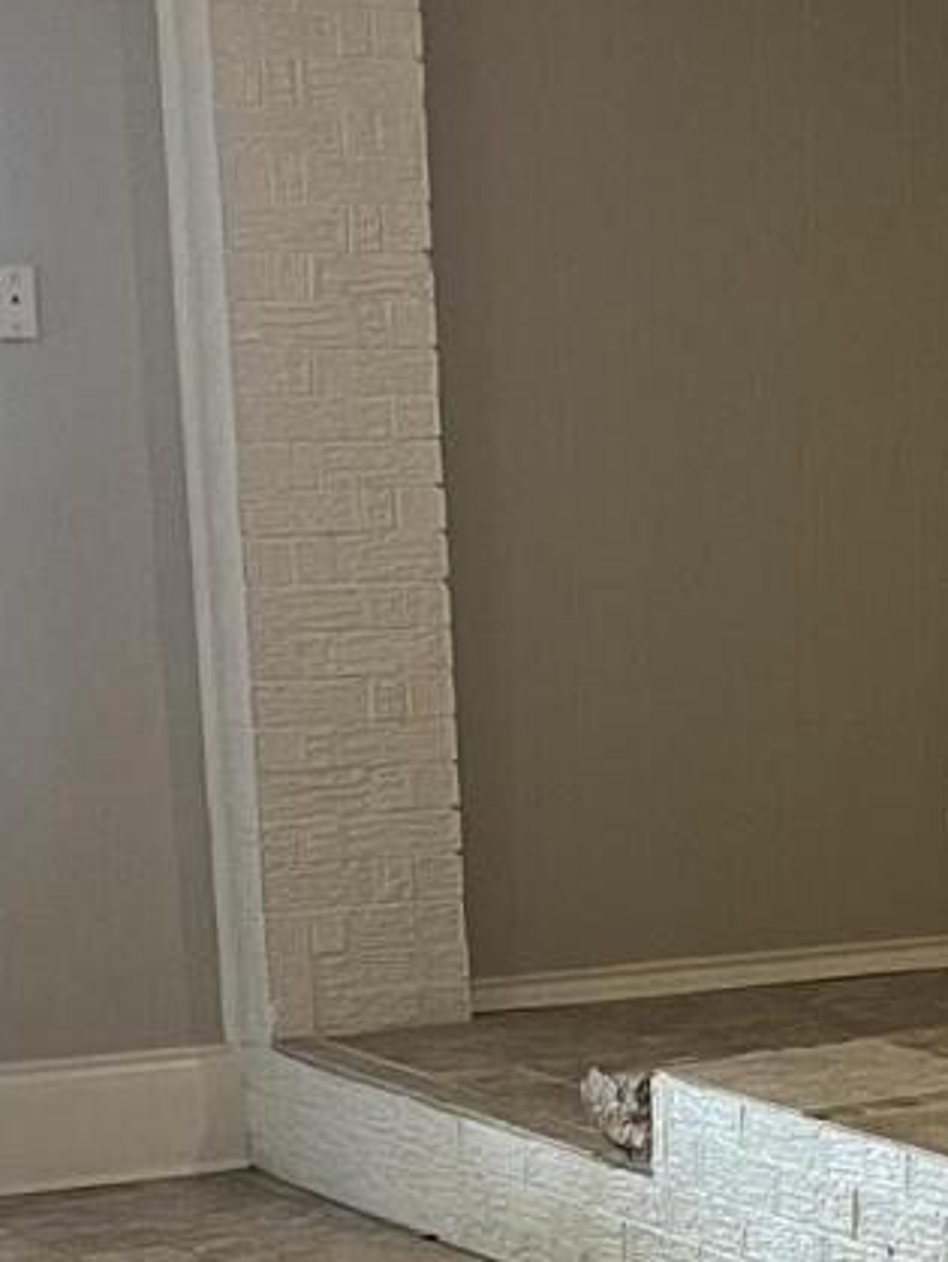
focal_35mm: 124
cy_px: 1241
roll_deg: +1.6
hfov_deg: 11.7
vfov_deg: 15.6
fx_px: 4521
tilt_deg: -11.7
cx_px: 1222
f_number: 1.5
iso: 160
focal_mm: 5.7
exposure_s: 1/60
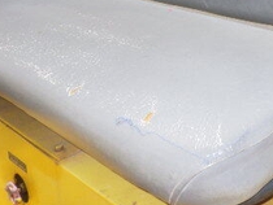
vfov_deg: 22.1
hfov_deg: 29.7
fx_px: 505
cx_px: 207
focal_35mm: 64
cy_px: -1
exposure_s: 1/1500
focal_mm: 5
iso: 250
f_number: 4.2
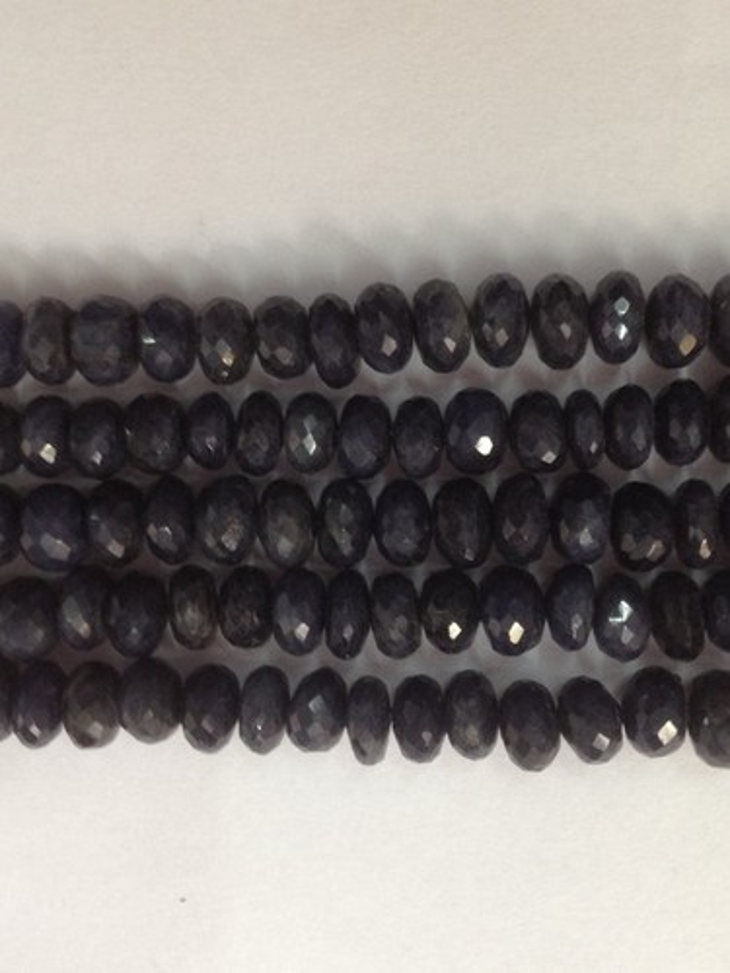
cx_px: 365
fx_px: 984
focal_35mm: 35
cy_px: 486
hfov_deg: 40.7
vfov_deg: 52.6
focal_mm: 4.28
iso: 80
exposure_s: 1/20
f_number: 2.4
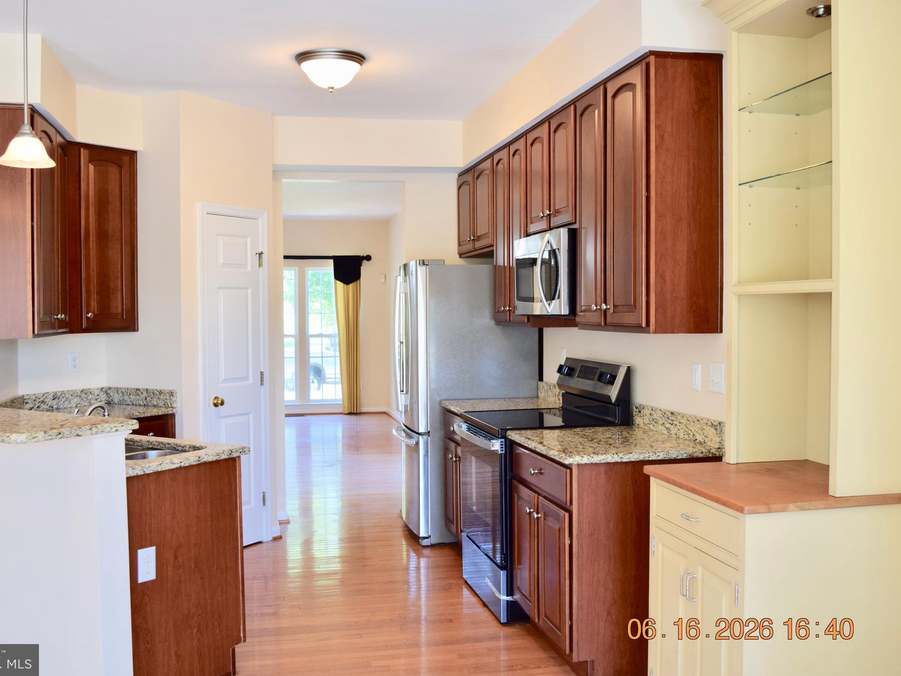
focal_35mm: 36
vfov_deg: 39.7
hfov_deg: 51.3
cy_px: 340
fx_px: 937
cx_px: 439
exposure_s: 1/80
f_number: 4.5
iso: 400
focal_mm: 22
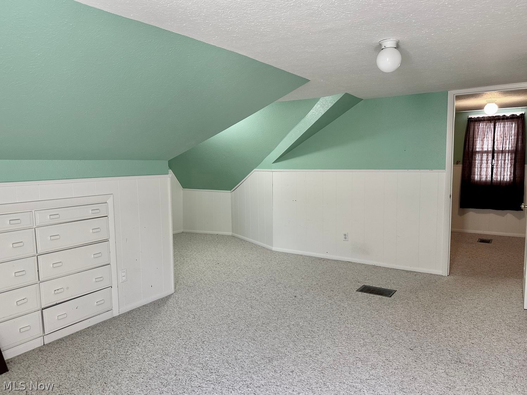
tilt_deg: -5.5
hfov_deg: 71.6
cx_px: 264
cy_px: 198
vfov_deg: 56.8
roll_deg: -0.7
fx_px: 365
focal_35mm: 24
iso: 200
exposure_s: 1/60
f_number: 1.78
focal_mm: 6.86
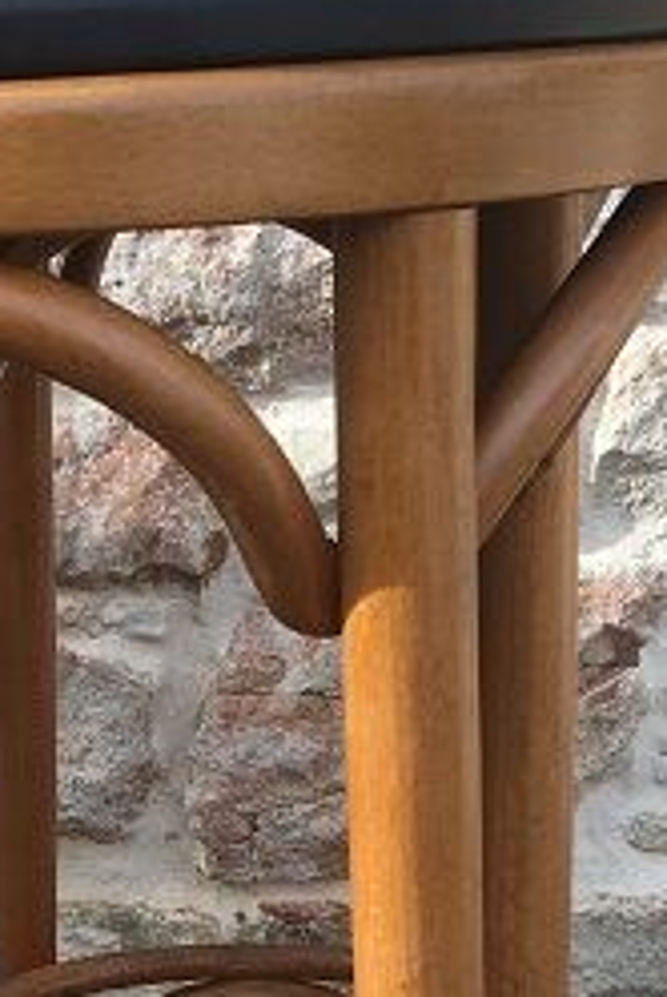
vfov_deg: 19.6
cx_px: 58
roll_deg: +1.8
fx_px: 2716
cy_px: 1180
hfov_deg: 13.9
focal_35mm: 98
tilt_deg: -24.0
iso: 25
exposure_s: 1/422
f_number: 2.2
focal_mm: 4.15
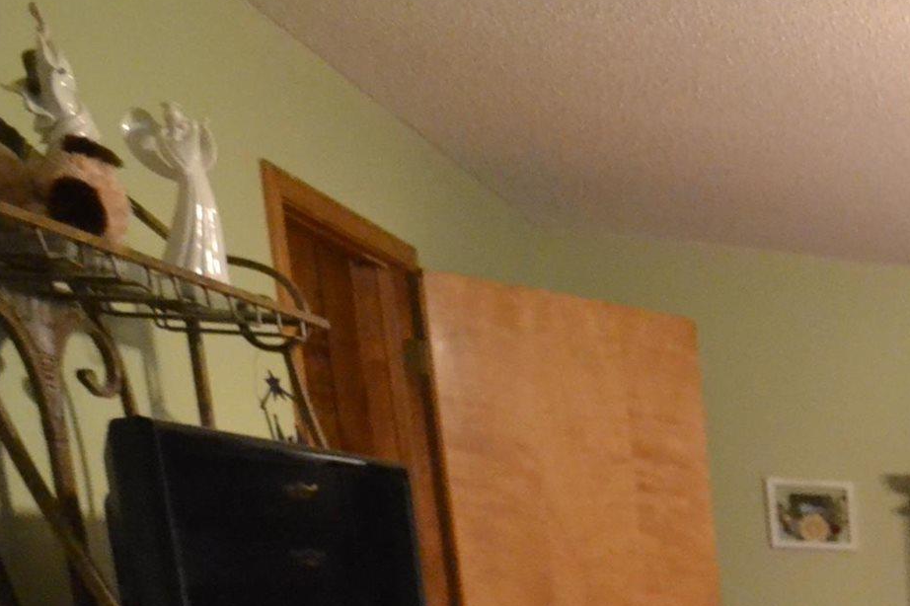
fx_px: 1263
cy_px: 871
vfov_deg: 22.7
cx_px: 1497
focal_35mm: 50
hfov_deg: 24.9
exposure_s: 1/30
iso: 3200
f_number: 3.5
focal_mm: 10
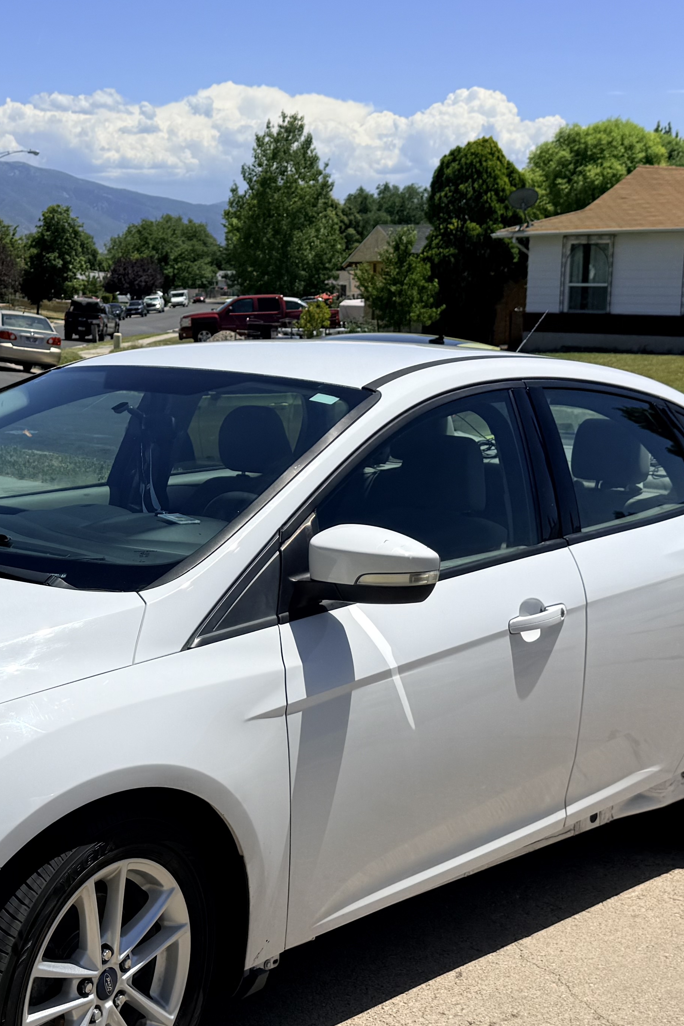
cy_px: 499
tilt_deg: -9.4
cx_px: 183
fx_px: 1482
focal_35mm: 52
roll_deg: -0.2
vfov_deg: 38.2
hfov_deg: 25.7
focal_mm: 6.76
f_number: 1.78
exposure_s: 1/9091
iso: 80
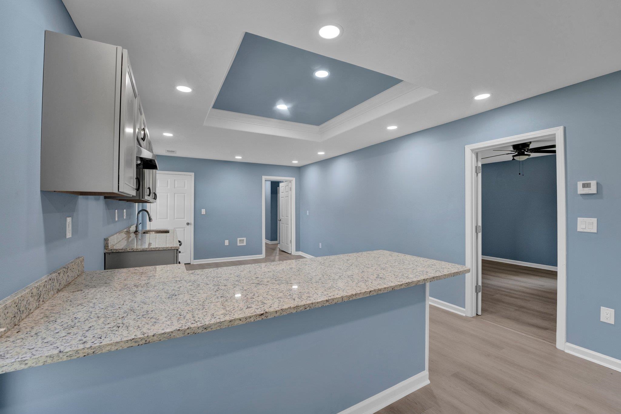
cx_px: 310
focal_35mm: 15
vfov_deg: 77.7
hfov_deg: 100.8
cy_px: 207
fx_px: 257
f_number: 8
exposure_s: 1/30
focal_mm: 14.9
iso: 400
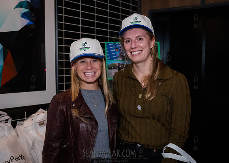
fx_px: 313
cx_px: 123
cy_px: 96
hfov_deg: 40.1
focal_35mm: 48
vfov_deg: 29.0
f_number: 3.5
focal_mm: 38
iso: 12800
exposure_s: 1/320
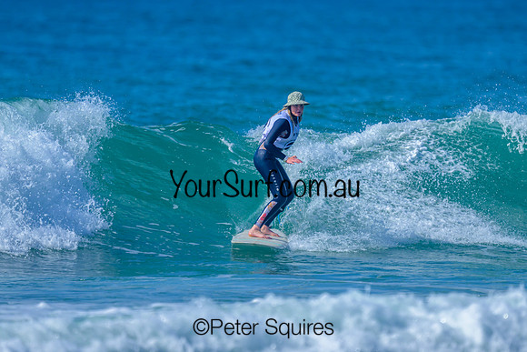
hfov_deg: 1.9
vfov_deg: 1.3
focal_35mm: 1100
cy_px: 126
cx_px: 320
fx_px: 16105
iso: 220
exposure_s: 1/2000
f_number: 6.3
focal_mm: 800
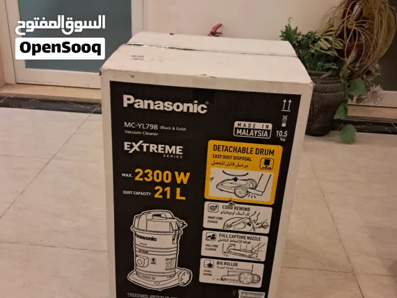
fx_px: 310
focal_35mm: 27
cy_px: 149
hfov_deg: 65.3
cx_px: 198
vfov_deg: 51.4
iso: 640
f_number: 1.8
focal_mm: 4
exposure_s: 1/50
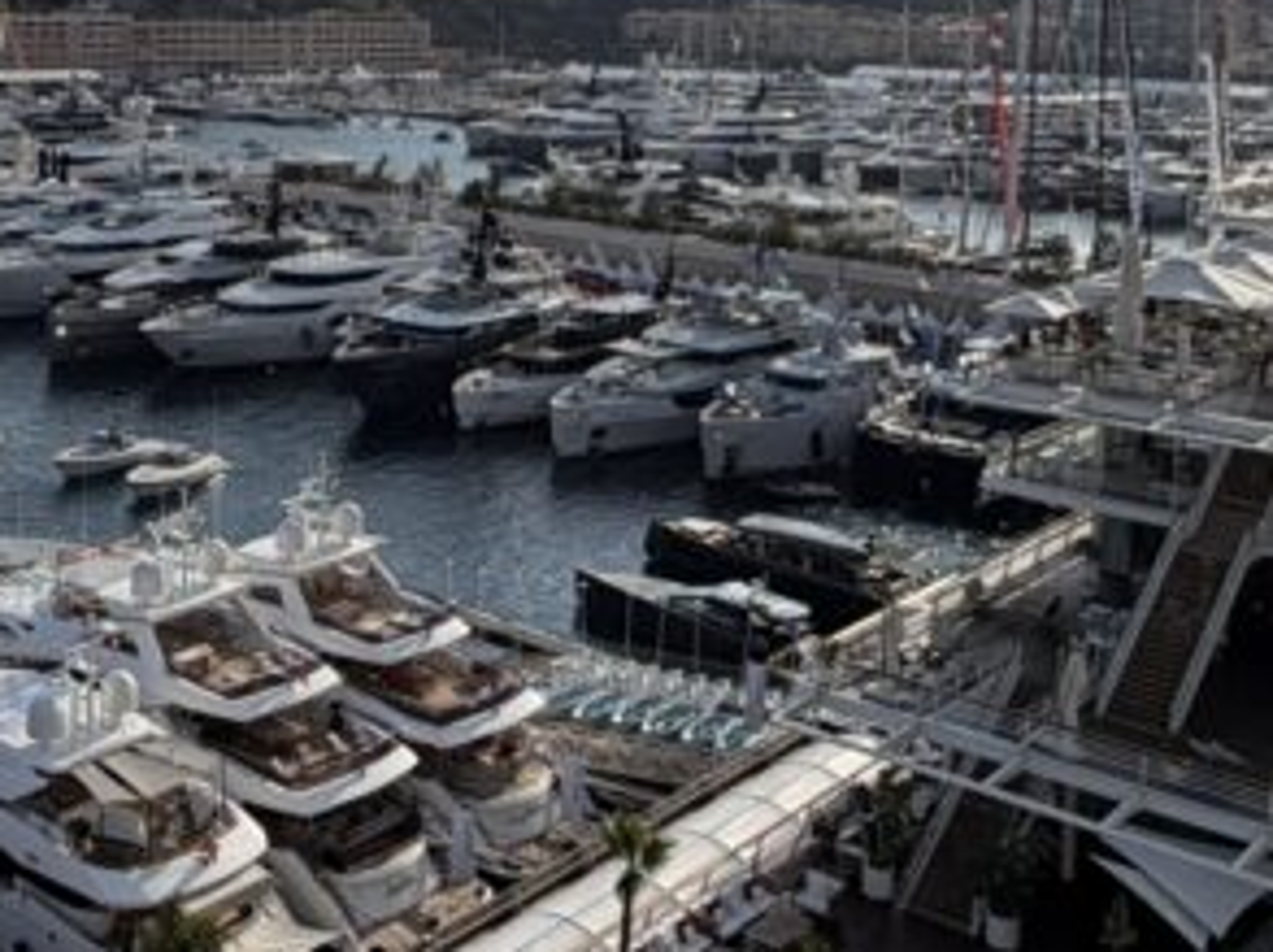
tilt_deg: -3.0
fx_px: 1800
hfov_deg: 37.5
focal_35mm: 49
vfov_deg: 28.3
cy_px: 74
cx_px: 243
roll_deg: -0.5
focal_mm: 2.22
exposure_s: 1/2410
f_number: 2.2
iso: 20
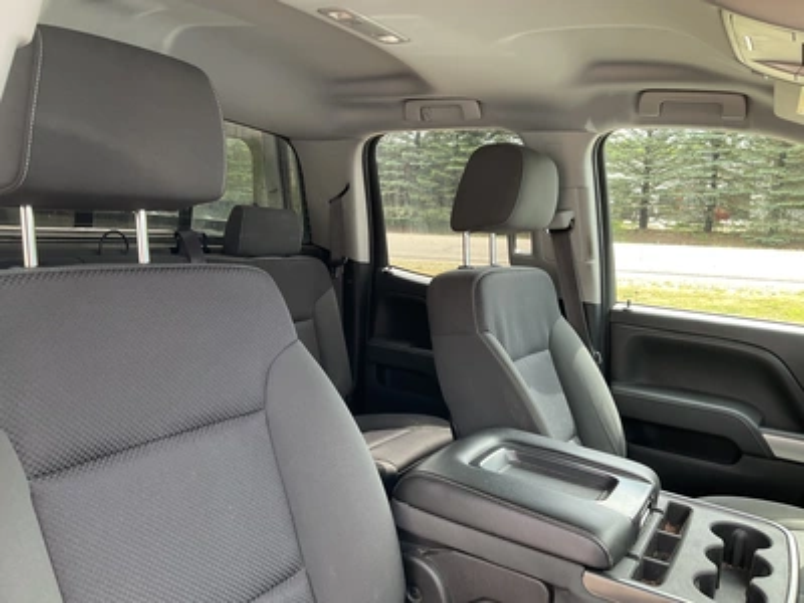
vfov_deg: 48.2
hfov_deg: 61.7
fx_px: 674
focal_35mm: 29
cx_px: 402
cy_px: 302
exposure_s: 1/122
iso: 40
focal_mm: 3
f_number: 1.8
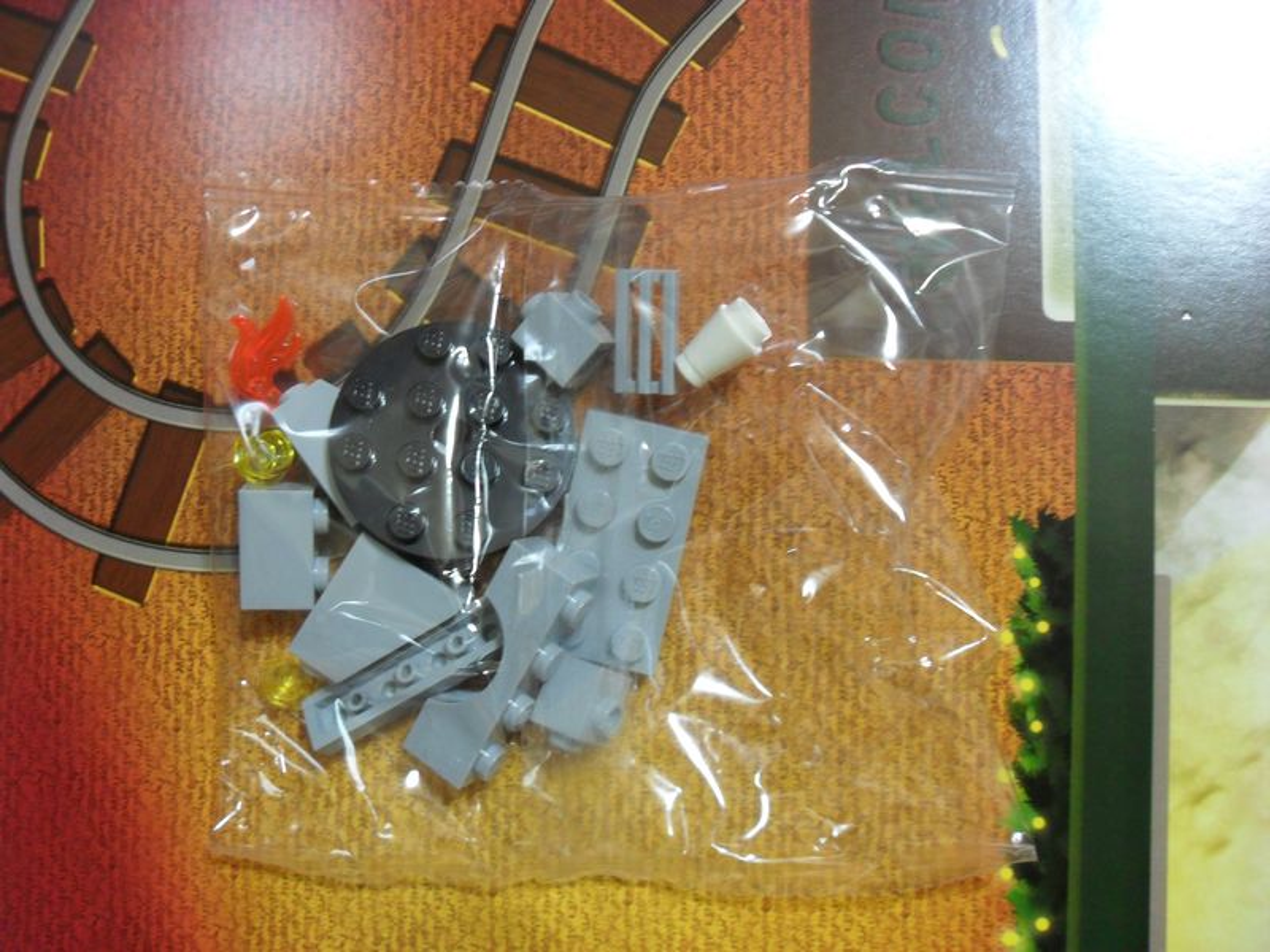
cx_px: 635
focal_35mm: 35
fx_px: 1284
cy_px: 476
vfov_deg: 40.7
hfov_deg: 52.6
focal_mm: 6.2
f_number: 2.8
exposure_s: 1/10
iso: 200
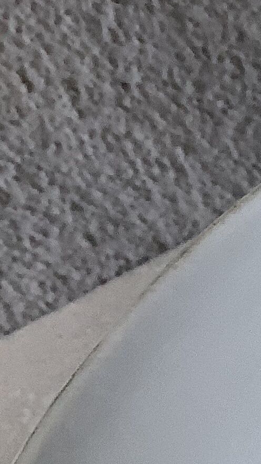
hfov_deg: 8.3
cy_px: 489
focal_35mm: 125
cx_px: 775
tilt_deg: -46.6
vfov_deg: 16.7
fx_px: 1538
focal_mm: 3.3
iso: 64
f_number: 2.4
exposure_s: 1/120
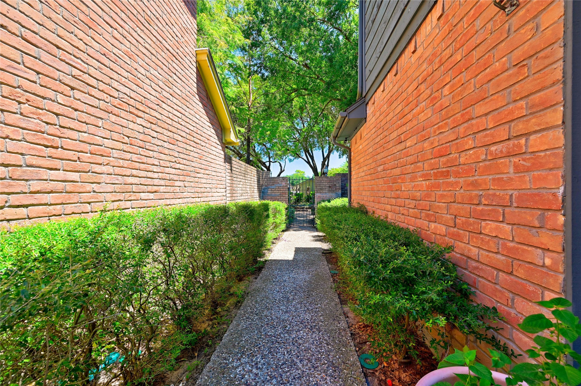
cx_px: 290
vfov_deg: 81.1
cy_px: 193
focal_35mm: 14
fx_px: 226
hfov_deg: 104.3
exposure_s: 1/250
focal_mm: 14
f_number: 8
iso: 400
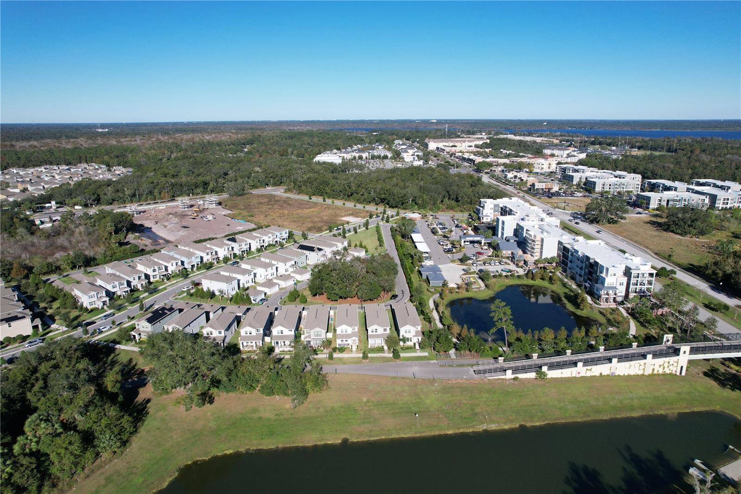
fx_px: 453
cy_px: 247
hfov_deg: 78.6
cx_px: 370
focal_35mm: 22
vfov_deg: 57.2
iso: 130
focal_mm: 8.38
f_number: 2.8
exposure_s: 1/2500
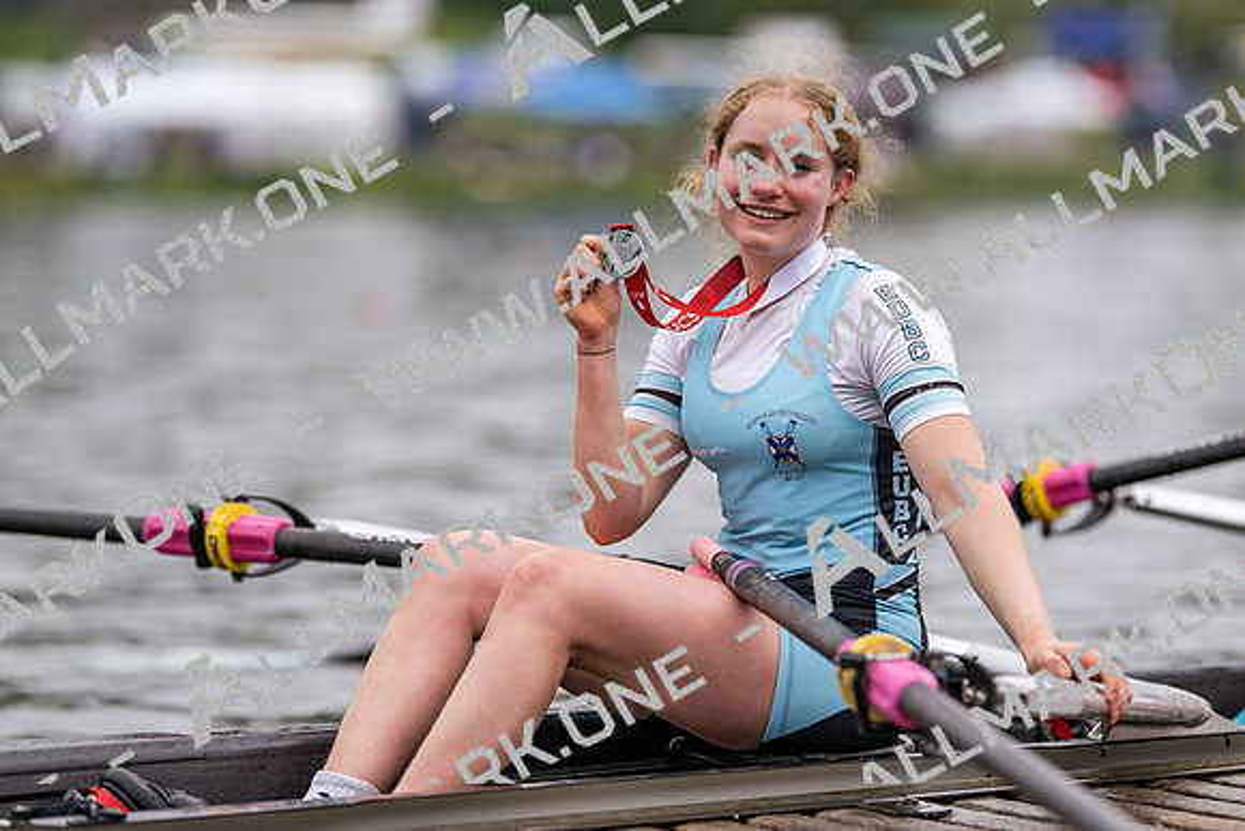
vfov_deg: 10.2
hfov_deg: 15.2
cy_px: 416
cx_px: 622
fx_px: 4670
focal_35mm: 135
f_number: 1.8
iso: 64
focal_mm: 135
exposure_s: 1/2000
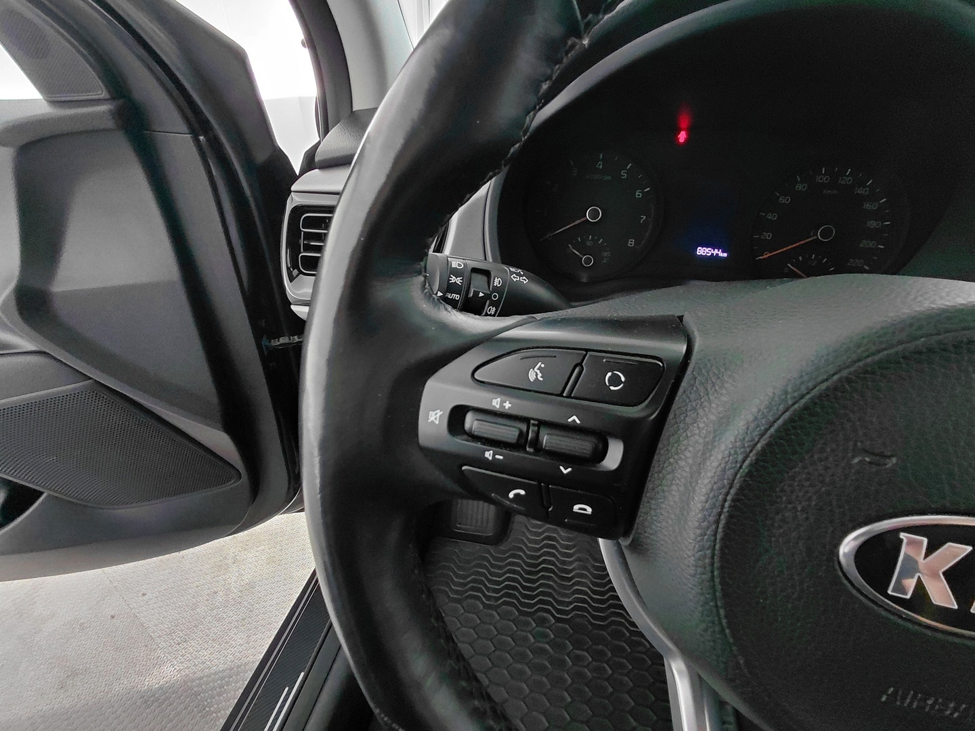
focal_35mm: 16
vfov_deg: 78.1
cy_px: 366
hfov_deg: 94.5
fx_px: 451
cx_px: 488
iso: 320
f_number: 2.2
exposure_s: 1/33.3
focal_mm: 1.64
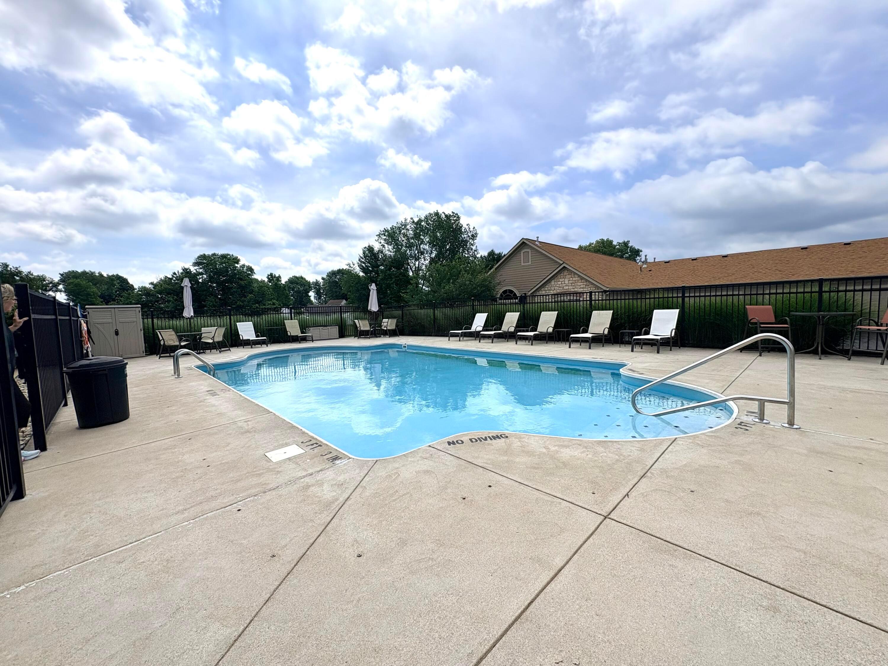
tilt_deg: -3.9
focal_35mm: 14
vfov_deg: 85.7
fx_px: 359
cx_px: 444
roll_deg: +2.6
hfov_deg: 102.1
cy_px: 333
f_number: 2.2
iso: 50
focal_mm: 2.22
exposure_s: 1/3390
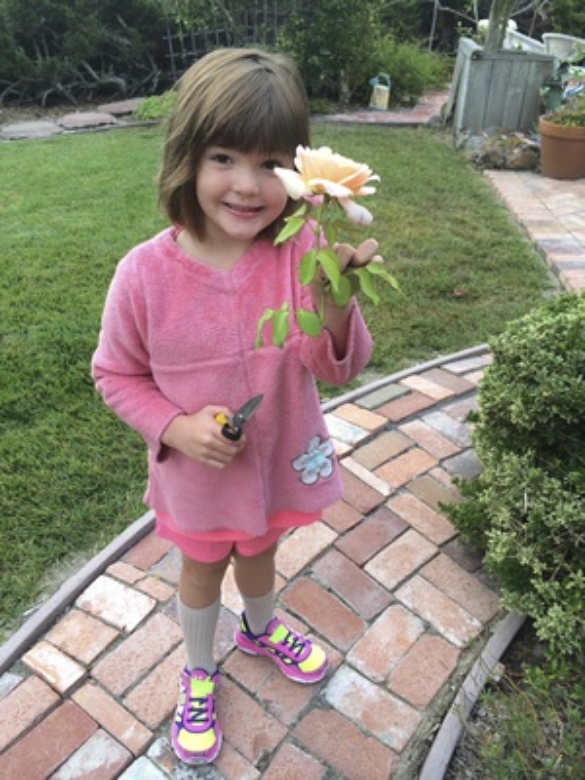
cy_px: 390
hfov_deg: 46.8
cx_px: 292
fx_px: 676
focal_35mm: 30
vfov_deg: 60.0
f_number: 2.2
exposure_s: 1/128
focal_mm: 4.12
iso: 32
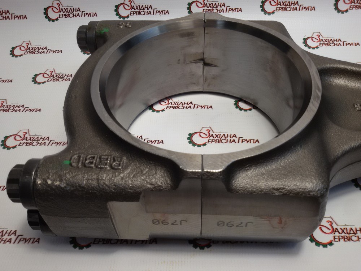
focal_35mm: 31
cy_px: 136
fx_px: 323
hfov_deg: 58.4
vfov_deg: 45.4
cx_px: 180
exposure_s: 1/50
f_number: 2.4
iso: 50
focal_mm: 2.93
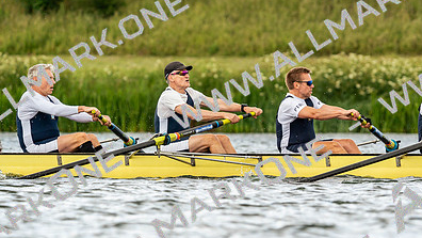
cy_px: 132
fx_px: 6167
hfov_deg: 3.9
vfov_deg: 2.2
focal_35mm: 551
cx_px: 301
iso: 640
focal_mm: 359
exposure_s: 1/2000
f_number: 6.3
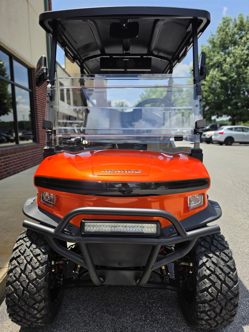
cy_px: 166
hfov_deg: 58.9
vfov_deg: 73.9
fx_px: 221
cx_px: 124
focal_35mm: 23
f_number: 1.4
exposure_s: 1/7939
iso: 40
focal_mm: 6.5
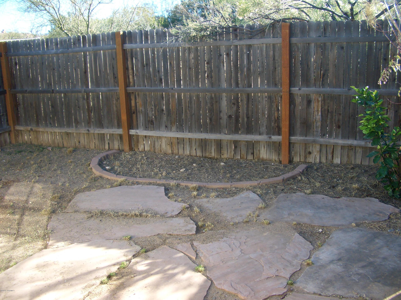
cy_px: 150
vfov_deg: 40.7
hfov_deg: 52.6
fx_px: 405
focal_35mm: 35
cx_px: 200
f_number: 2.6
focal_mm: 5.8
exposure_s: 1/160
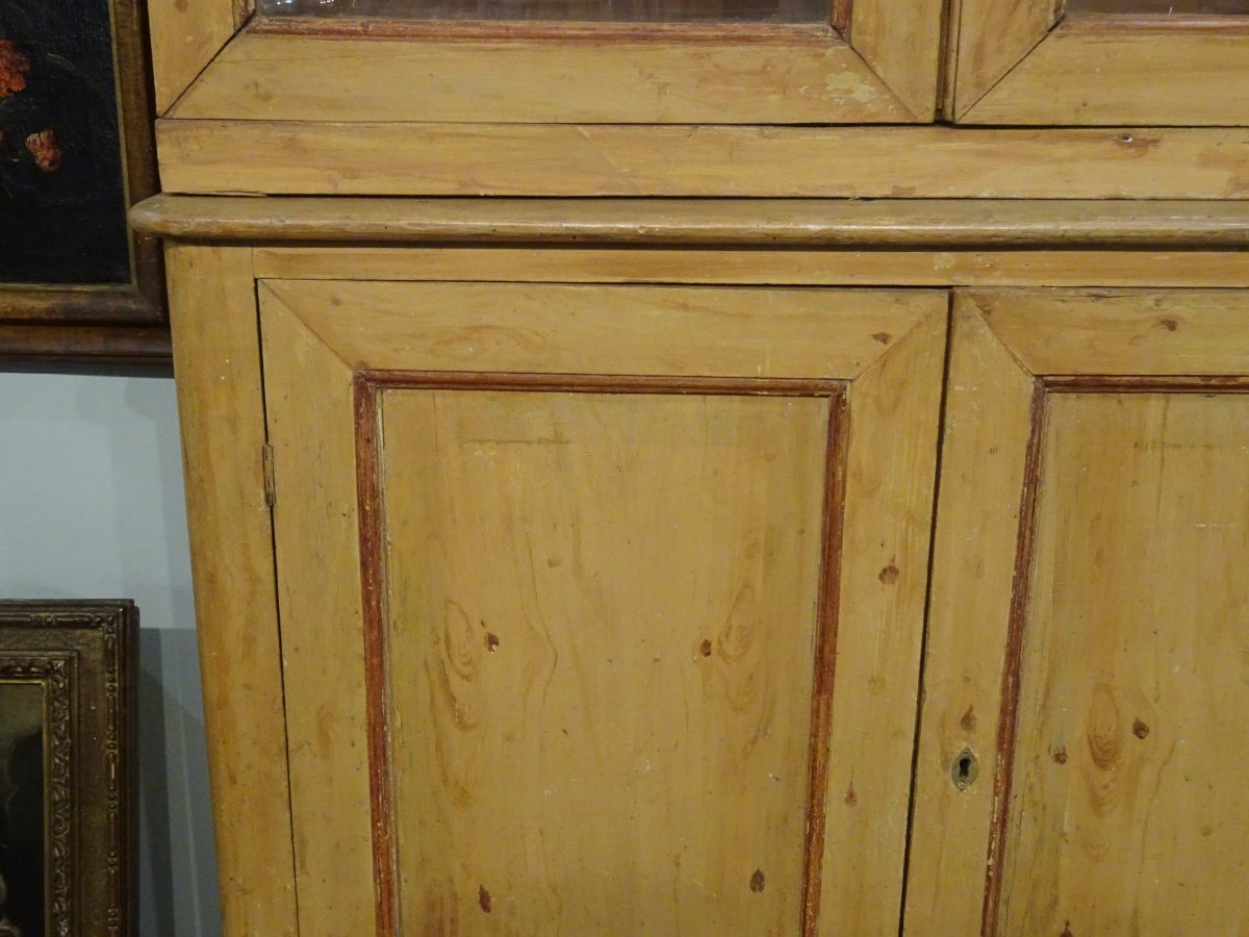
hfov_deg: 45.8
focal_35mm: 41
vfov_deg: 35.1
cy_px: 468
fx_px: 1479
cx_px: 624
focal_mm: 7.05
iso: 800
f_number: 4
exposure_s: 1/40
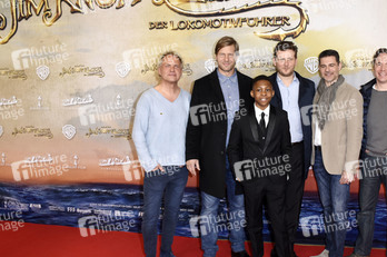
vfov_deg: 37.7
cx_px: 233
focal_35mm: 35
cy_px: 140
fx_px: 376
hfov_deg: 54.1
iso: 640
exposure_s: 1/100
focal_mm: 18
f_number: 6.3
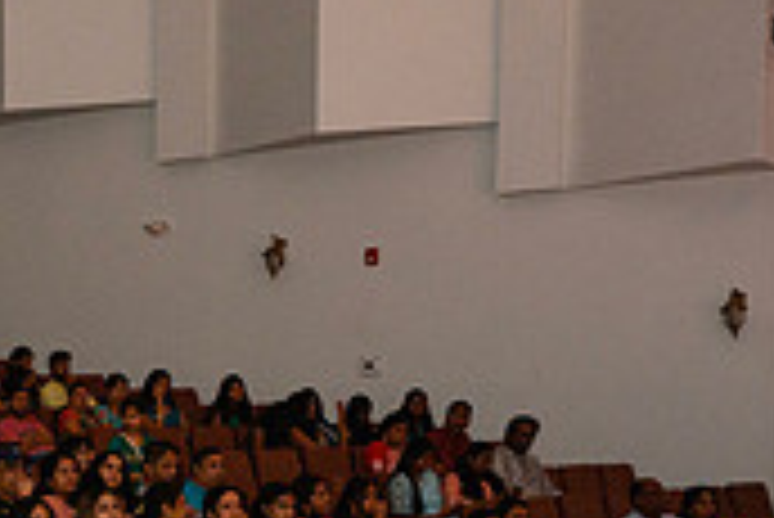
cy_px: 664
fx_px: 1851
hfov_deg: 21.5
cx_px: -212
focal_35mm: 86
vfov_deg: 15.2
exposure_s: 1/100
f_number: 5.6
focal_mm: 25.5
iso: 1600
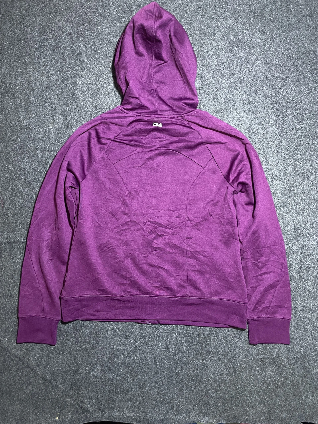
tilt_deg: -63.6
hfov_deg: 53.1
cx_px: 159
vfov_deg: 67.3
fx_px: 318
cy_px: 212
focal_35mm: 26
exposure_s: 1/50
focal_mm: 4.2
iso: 200
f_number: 1.6
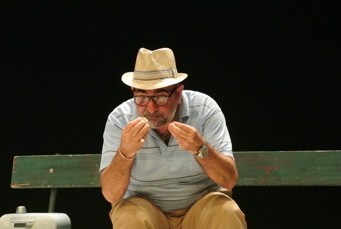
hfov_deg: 11.0
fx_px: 1765
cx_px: 170
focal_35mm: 186
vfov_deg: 7.4
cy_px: 114
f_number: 7.1
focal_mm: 69
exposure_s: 1/400
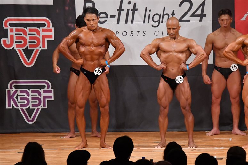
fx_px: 1859
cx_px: 124
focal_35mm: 270
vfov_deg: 5.1
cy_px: 82
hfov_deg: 7.6
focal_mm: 180
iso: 8000
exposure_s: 1/400
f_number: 5.6
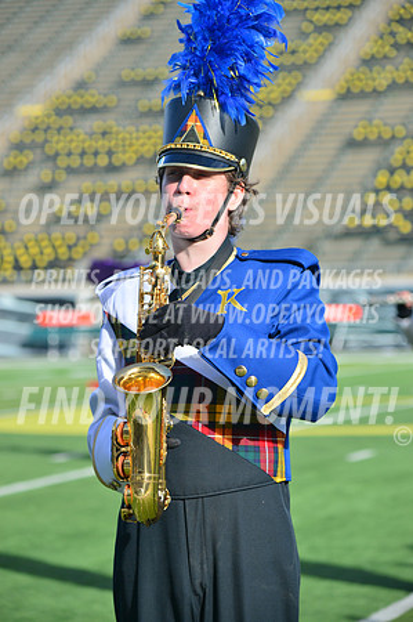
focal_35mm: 135
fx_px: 2328
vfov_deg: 15.2
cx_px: 206
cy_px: 311
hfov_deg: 10.1
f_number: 5.6
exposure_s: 1/800
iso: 125
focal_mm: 135
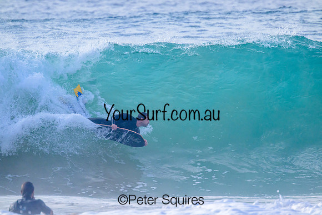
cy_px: 108
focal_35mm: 800
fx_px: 7157
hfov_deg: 2.6
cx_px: 161
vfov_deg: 1.7
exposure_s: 1/2000
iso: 2500
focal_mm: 800
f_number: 11
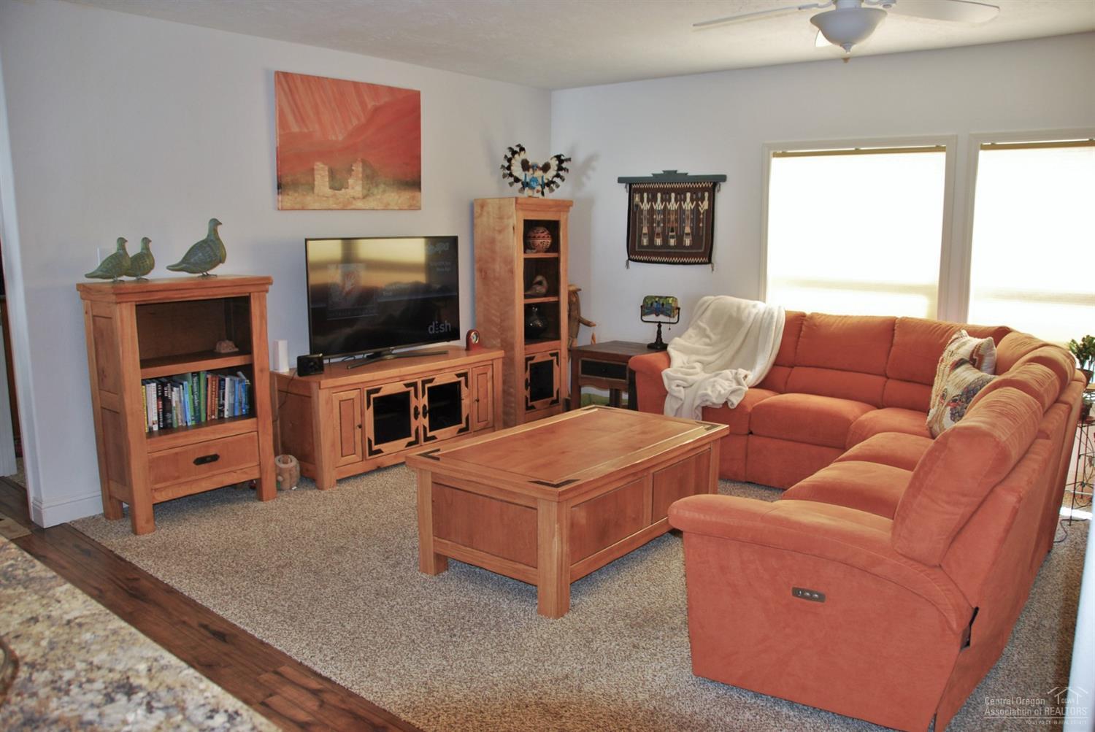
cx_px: 548
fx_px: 822
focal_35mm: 27
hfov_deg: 67.3
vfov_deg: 48.0
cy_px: 366
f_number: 4
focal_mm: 18
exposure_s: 1/60
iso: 400
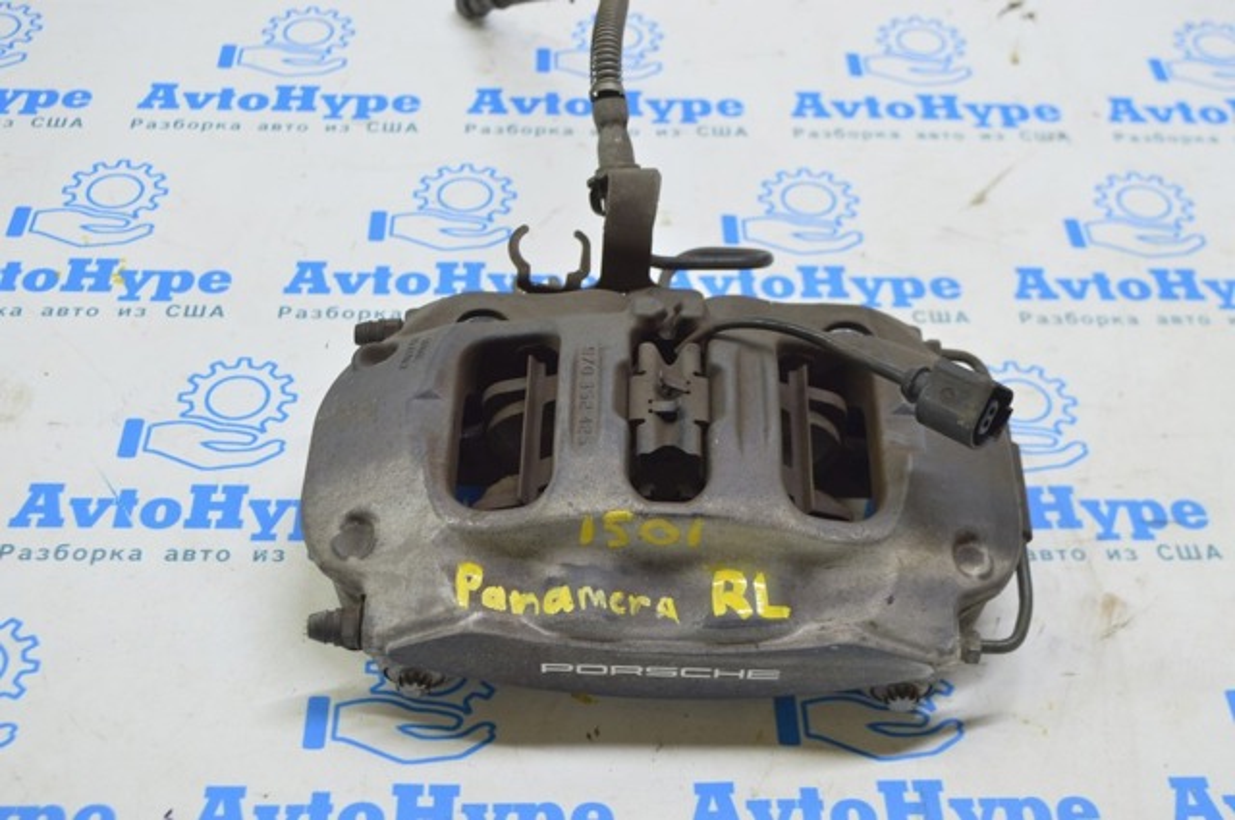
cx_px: 618
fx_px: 1645
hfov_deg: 41.2
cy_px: 410
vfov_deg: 28.0
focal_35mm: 48
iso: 400
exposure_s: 1/20
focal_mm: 32
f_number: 5.6
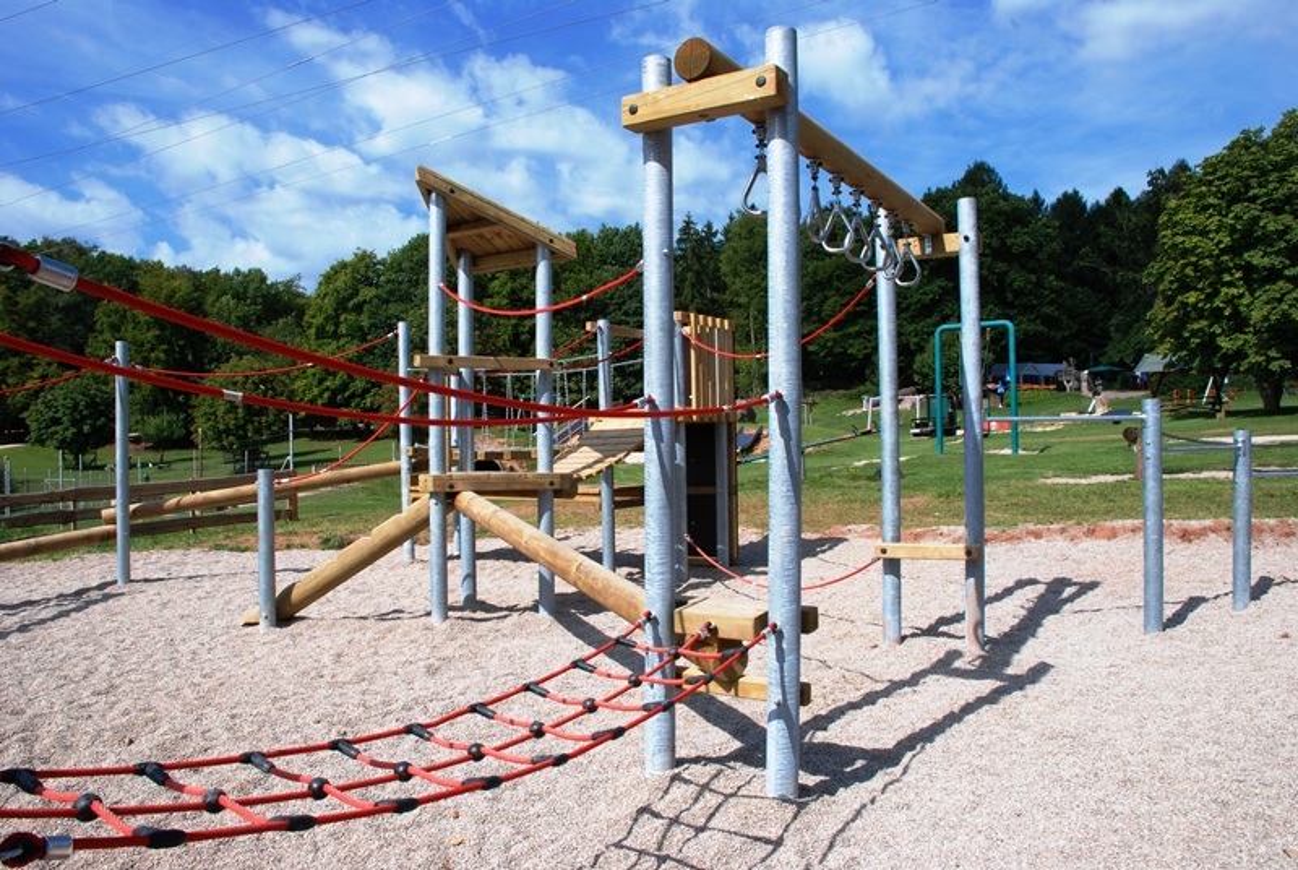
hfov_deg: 67.3
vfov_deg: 48.1
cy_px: 435
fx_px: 975
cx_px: 649
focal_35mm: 27
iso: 200
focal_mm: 18
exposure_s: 1/80
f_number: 18
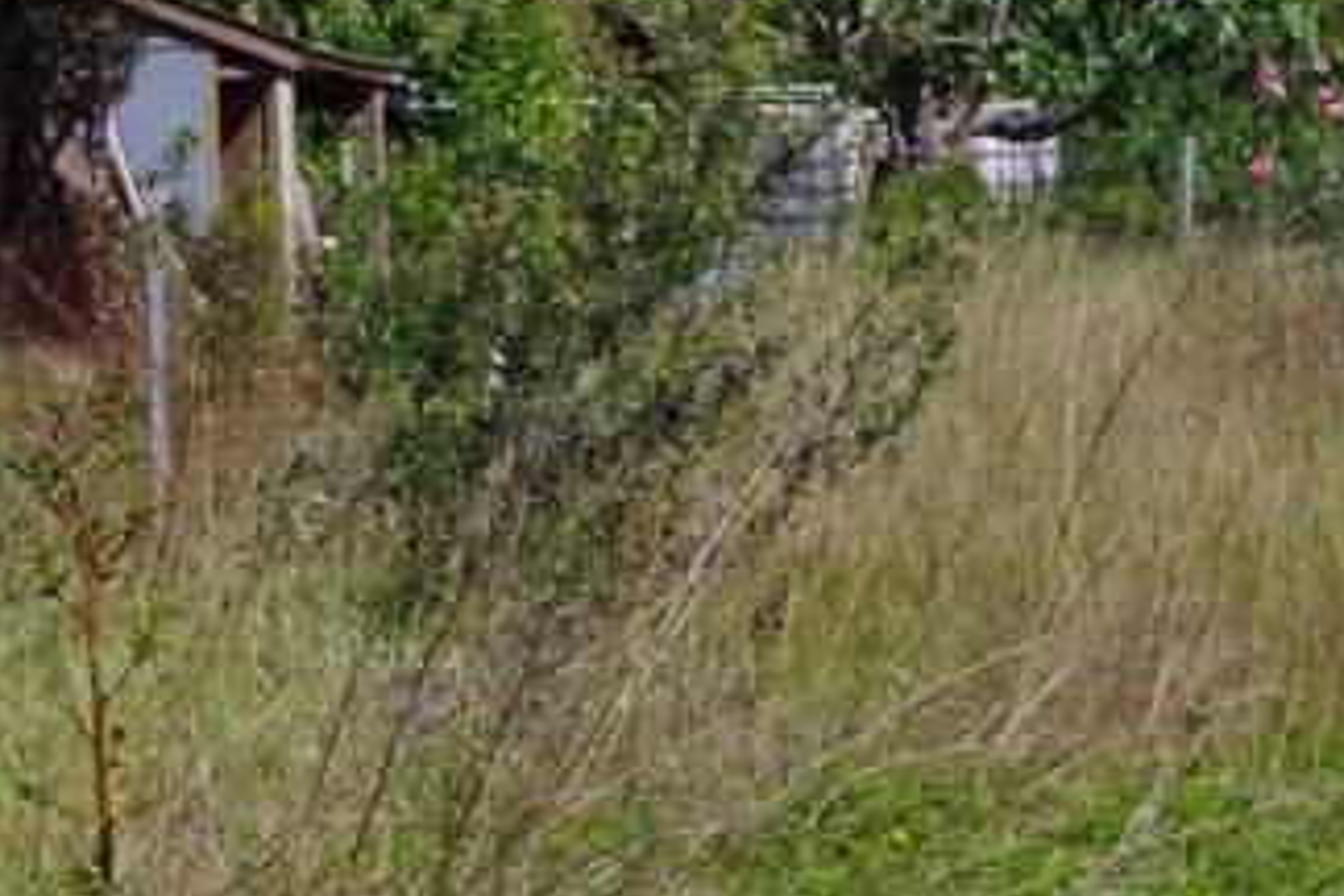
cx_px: 1450
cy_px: 380
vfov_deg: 11.3
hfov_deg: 16.5
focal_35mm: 121
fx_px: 4517
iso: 3200
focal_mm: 32.5
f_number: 14
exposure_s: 1/4000
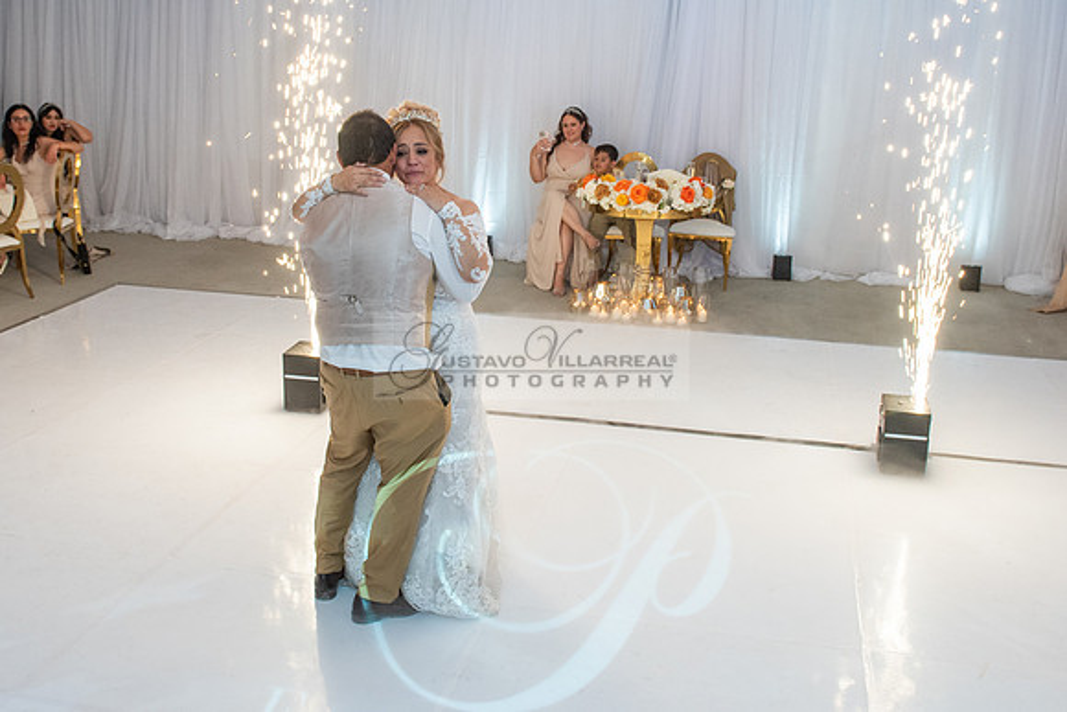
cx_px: 509
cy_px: 252
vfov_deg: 34.5
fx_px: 1136
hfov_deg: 50.3
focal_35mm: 38
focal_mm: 24
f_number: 4.5
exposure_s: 1/160
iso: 1000
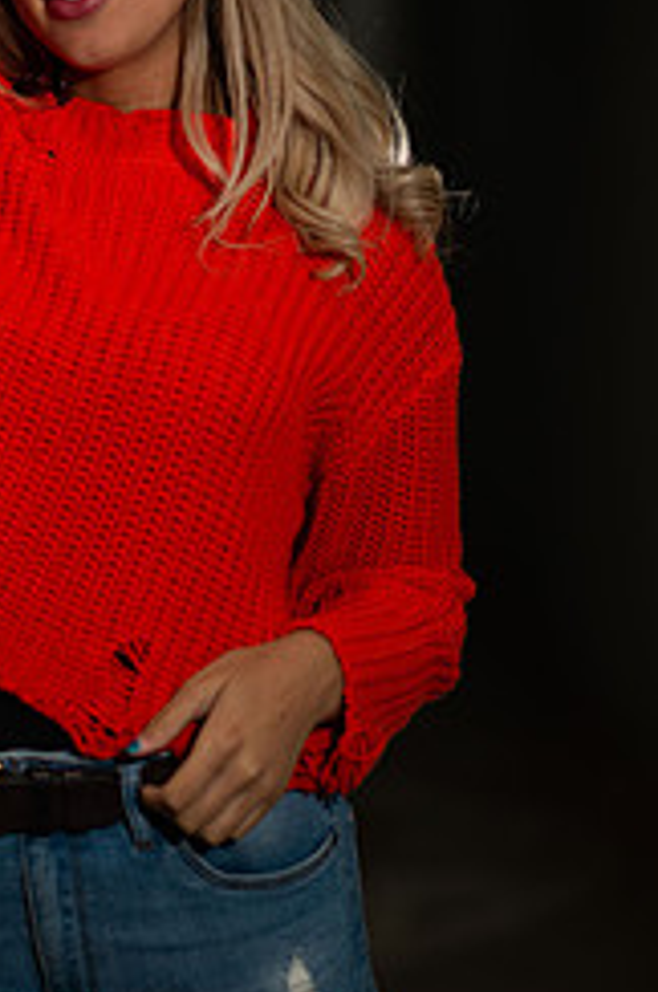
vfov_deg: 13.1
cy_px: 342
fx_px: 4316
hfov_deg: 8.7
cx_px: 106
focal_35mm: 157
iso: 200
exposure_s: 1/200
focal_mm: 85
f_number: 1.8
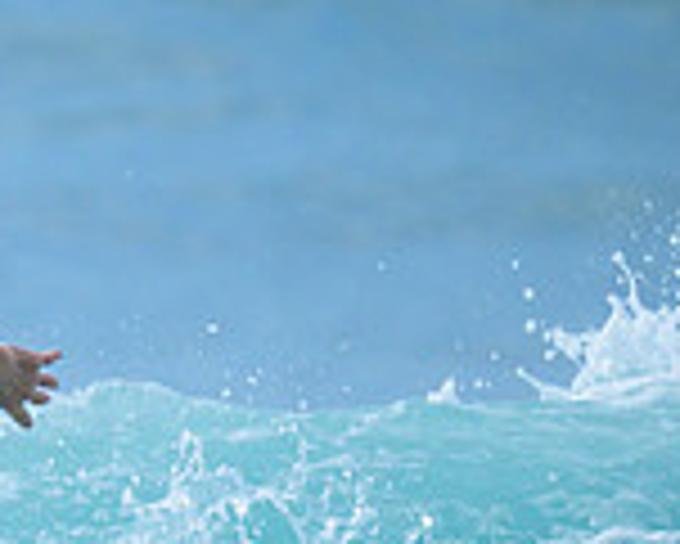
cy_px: 695
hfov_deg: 0.5
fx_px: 77956
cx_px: -743
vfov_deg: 0.4
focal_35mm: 3871
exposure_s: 1/3200
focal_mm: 800
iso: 360
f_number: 6.3
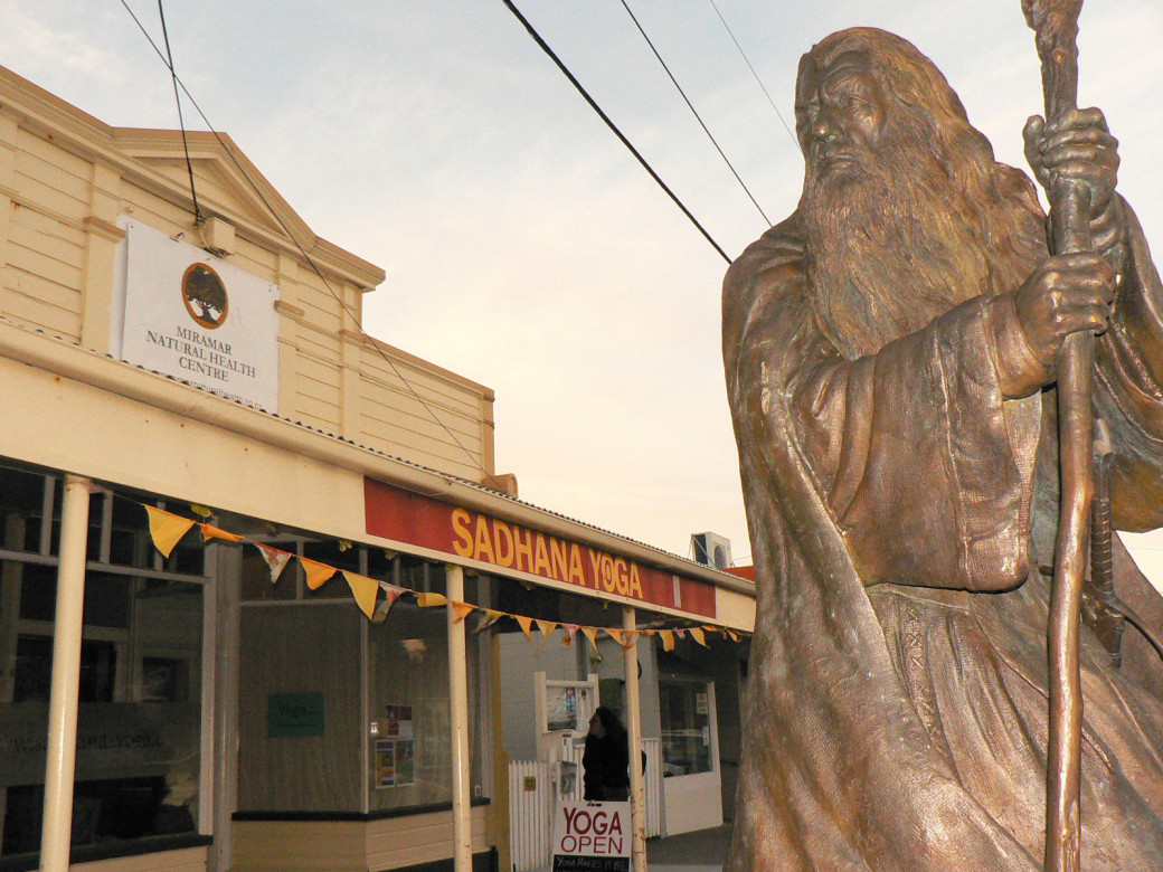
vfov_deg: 39.7
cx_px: 582
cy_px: 436
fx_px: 1209
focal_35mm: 36
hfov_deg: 51.4
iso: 400
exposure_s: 1/250
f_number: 5
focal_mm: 6
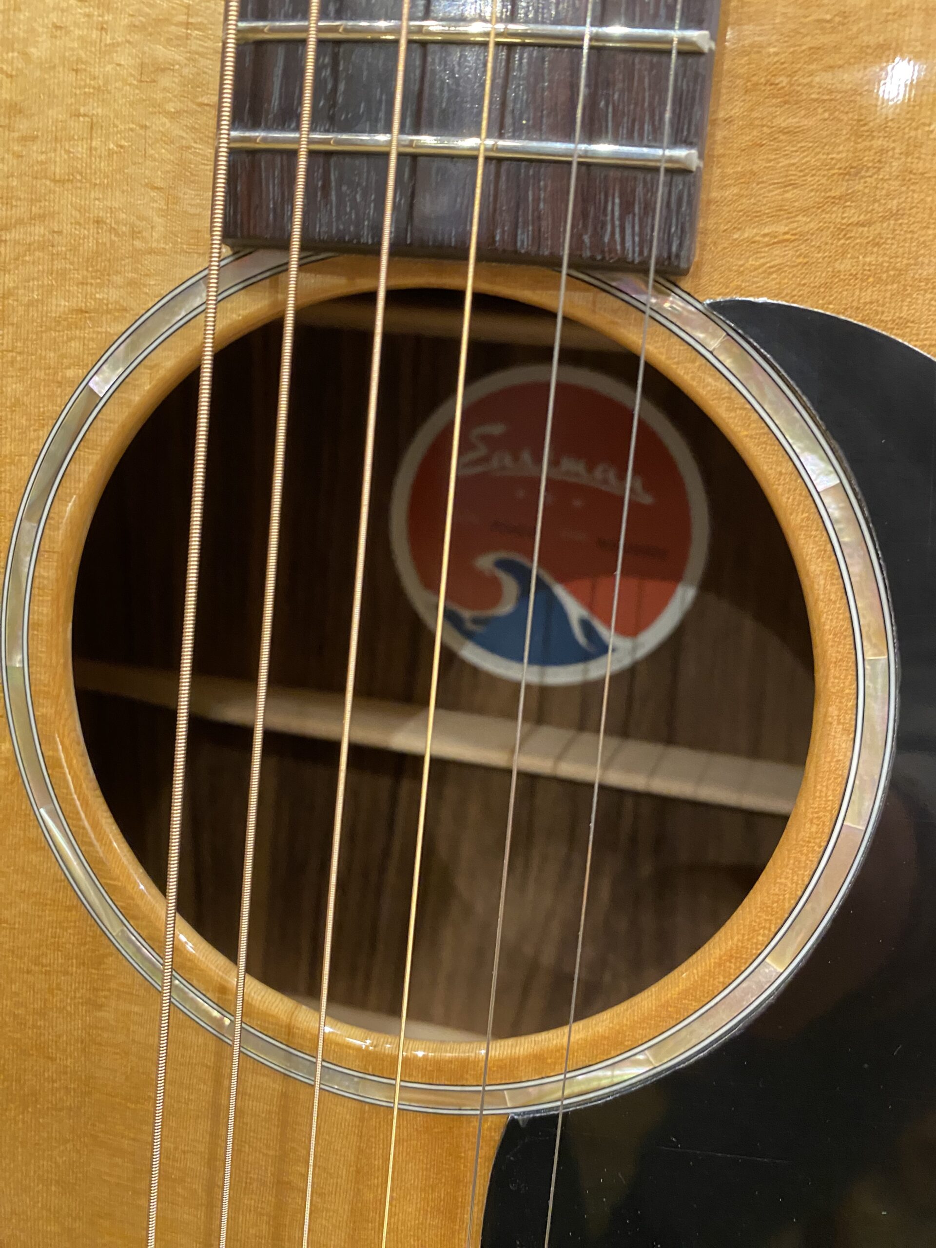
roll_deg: -1.2
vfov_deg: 69.4
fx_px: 901
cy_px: 624
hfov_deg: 54.9
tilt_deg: -26.7
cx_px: 468
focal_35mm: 25
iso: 500
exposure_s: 1/33
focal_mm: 4.25
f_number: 1.8
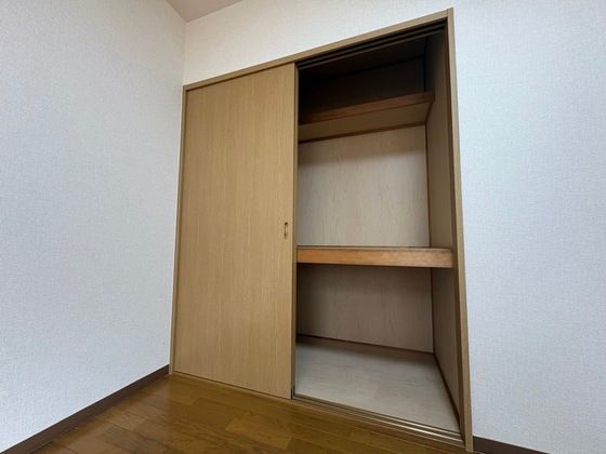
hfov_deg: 102.1
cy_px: 227
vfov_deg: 85.7
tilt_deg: +5.1
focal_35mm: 14
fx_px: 245
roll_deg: +0.1
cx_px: 303
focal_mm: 2.22
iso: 320
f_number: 2.2
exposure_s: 1/60
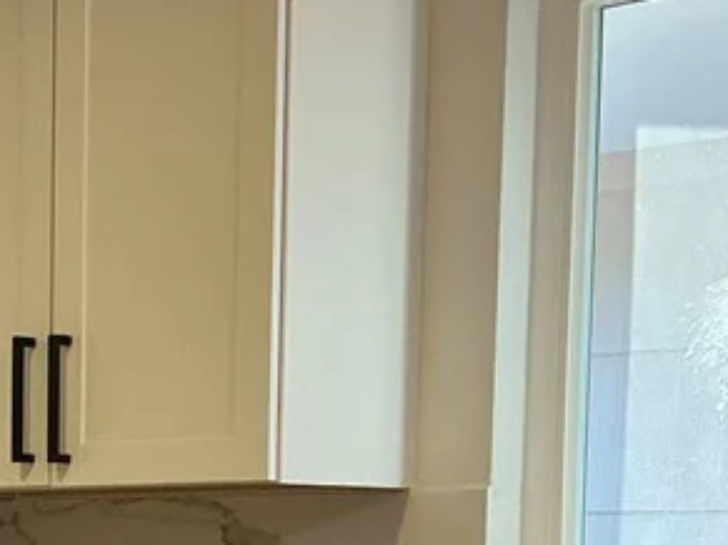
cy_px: 712
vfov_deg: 13.9
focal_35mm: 102
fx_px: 2144
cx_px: -68
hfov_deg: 18.6
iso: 200
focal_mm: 3
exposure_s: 1/60
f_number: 1.8
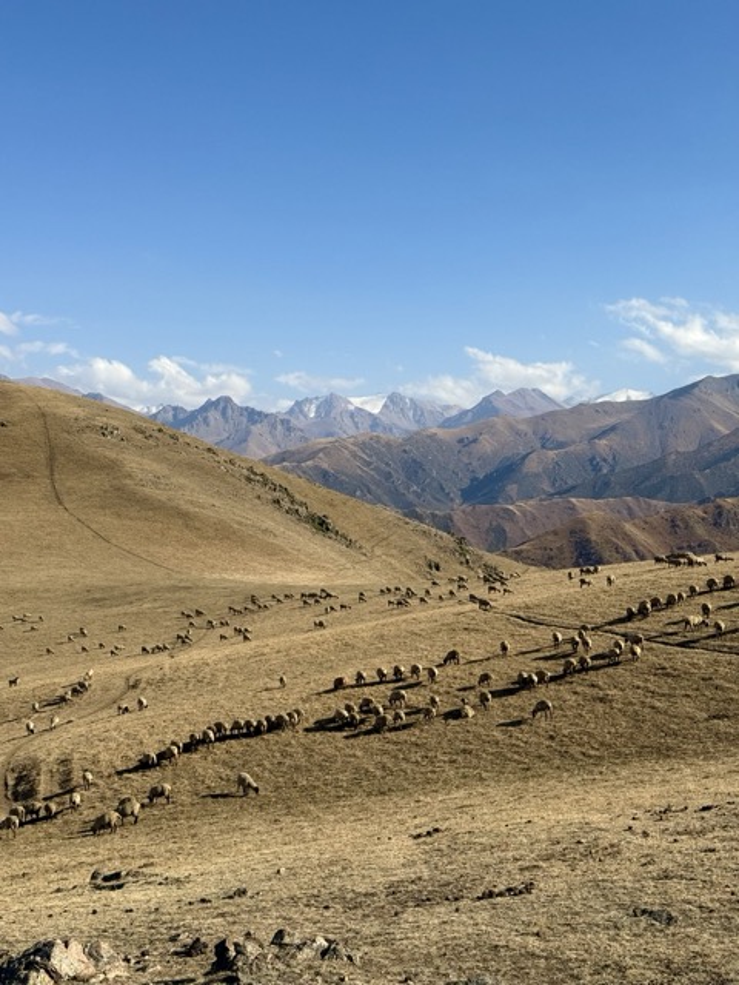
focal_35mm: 48
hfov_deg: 30.3
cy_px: 492
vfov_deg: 39.7
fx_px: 1366
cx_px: 370
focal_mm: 6.76
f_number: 1.78
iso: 64
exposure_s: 1/5208
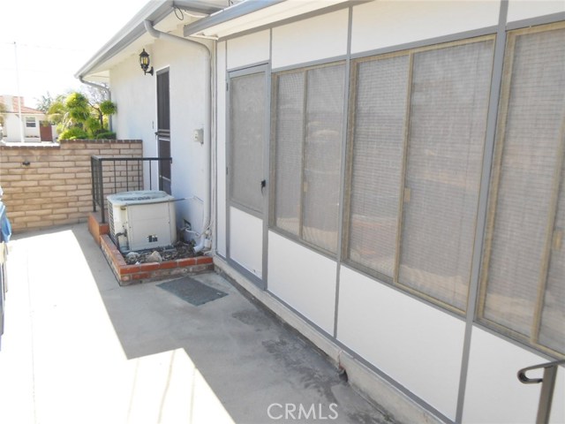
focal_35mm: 26
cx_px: 282
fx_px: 424
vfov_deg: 53.1
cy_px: 212
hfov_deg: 67.3
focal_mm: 4.6
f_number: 3.5
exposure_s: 1/320
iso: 80
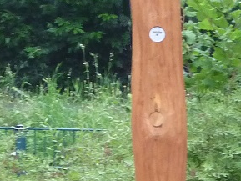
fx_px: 1734
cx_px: 587
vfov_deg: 5.9
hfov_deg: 7.4
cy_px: 276
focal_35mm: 249
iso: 250
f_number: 4.3
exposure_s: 1/30
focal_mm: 8.6
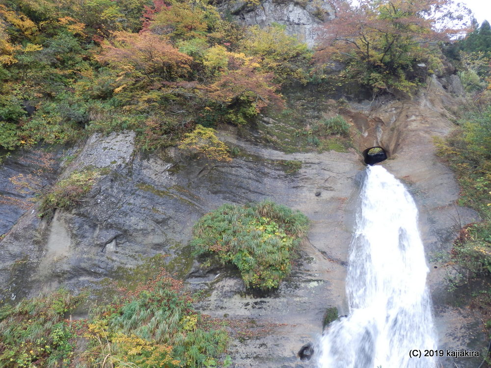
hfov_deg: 69.4
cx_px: 246
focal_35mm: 25
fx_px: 355
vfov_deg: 54.9
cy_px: 184
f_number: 3
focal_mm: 4.5
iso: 100
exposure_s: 1/30
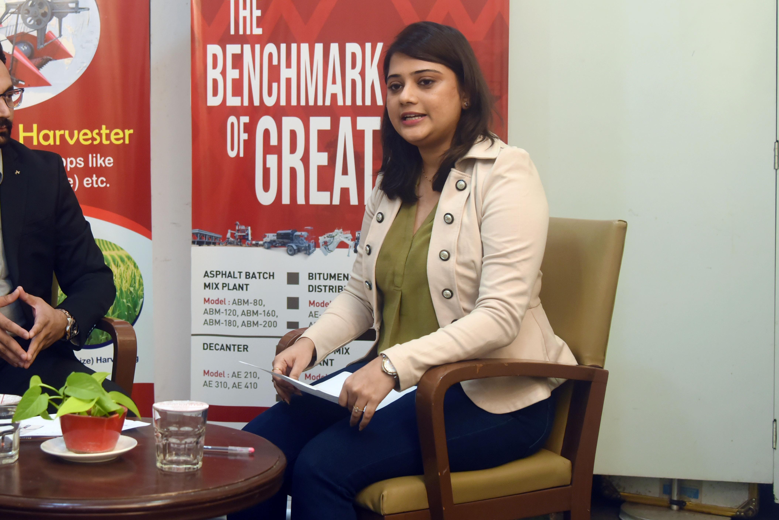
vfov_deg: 23.7
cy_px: 167
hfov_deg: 34.7
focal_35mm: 57
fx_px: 1234
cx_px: 248
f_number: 4
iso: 1250
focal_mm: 40
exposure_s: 1/125
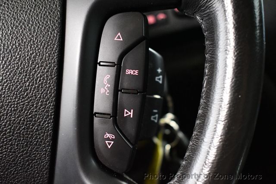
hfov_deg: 43.6
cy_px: 92
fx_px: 345
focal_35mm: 45
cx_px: 138
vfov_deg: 29.8
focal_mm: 30
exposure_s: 1/60
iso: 7200
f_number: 4.2
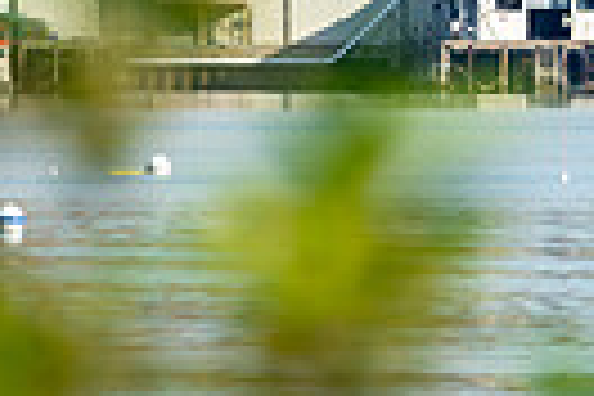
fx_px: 16251
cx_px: 1152
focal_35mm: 985
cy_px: 70
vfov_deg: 1.4
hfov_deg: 2.1
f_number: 9
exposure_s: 1/250
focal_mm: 220
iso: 110
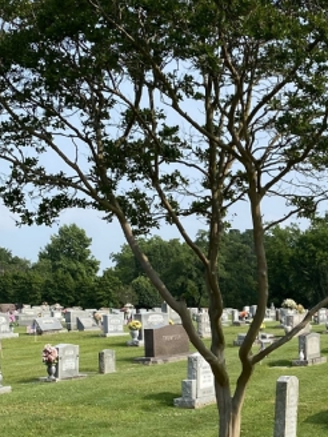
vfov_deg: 25.4
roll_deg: +2.0
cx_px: 392
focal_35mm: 76
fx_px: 960
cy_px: 322
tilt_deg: +1.0
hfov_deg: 18.4
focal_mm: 4.25
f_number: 1.8
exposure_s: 1/2410
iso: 32
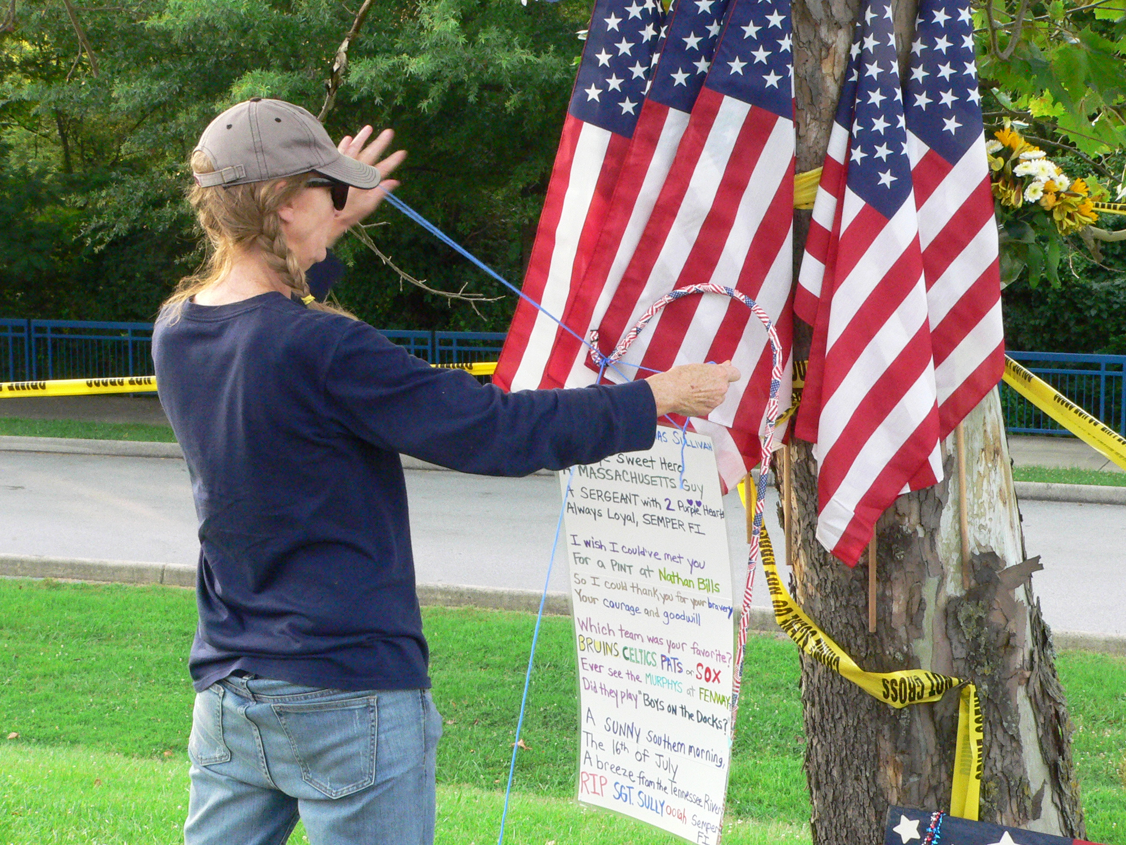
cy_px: 422
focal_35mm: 73
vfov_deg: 20.2
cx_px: 563
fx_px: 2375
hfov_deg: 26.7
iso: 400
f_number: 8
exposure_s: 1/50
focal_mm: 12.1
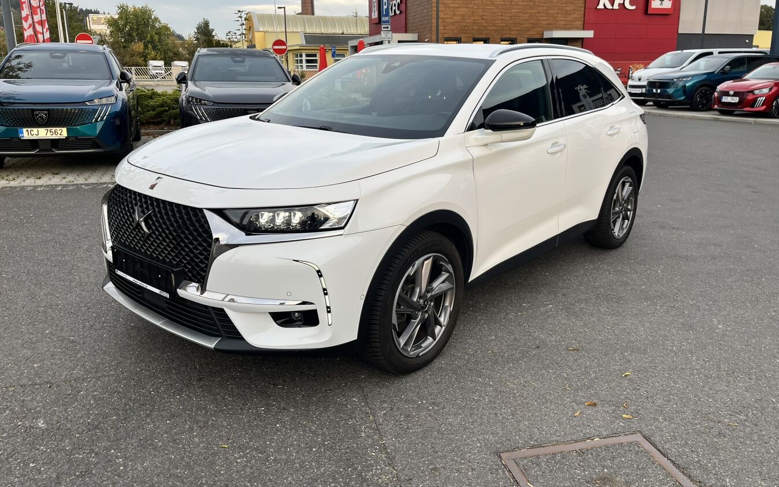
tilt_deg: -14.7
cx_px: 395
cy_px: 210
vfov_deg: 44.4
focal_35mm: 28
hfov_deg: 66.5
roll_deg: -0.7
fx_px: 594
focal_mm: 5.1
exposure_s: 1/506
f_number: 1.6
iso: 50
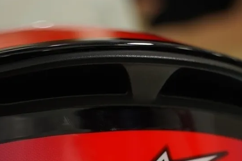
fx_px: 692
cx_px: 142
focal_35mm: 103
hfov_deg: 19.8
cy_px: 223
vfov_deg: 12.8
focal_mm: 31
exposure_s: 1/125
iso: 100
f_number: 3.5
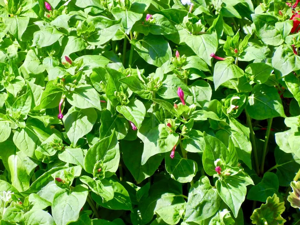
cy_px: 112
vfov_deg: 8.5
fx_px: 1508
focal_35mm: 174
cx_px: 150
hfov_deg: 11.4
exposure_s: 1/269
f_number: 4.6
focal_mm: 31.4
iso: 160
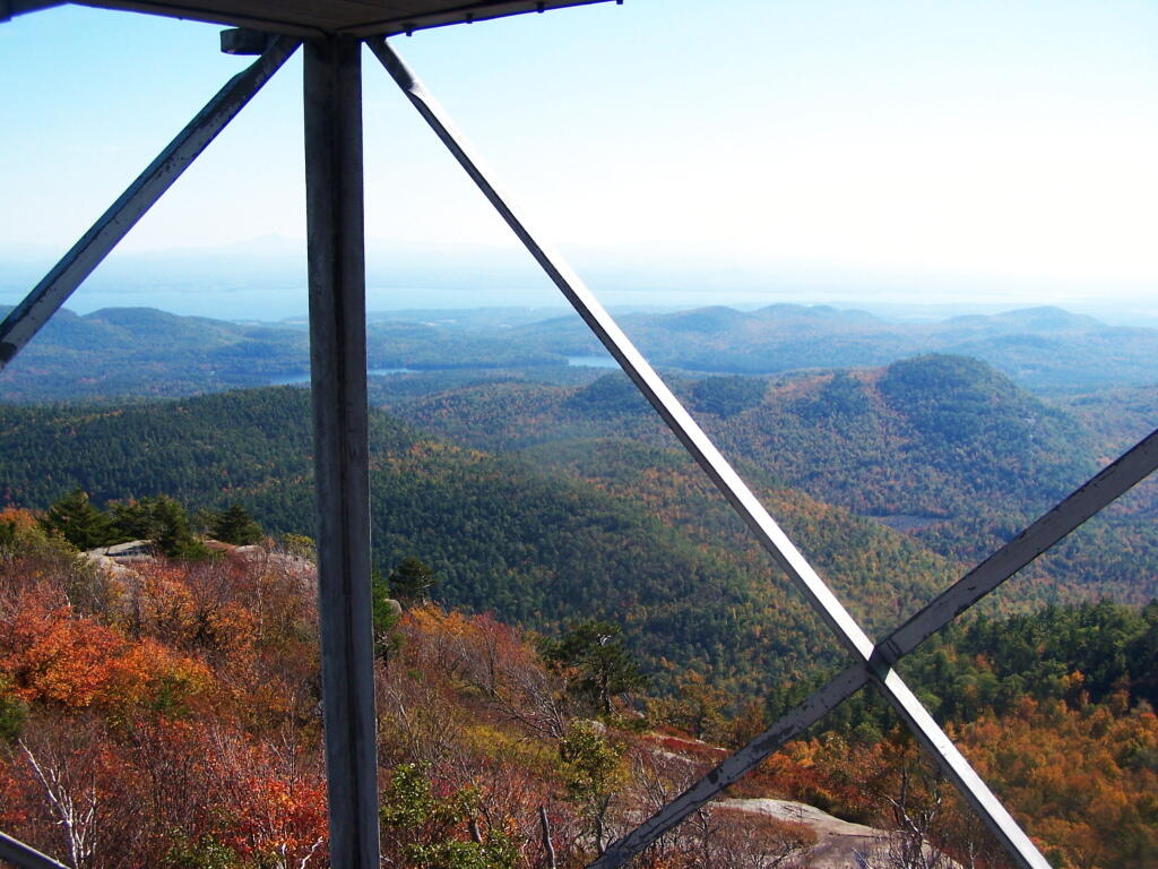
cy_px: 434
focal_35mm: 38
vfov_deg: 37.7
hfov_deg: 49.0
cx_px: 579
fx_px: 1271
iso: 80
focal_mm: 6.3
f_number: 4
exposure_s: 1/800
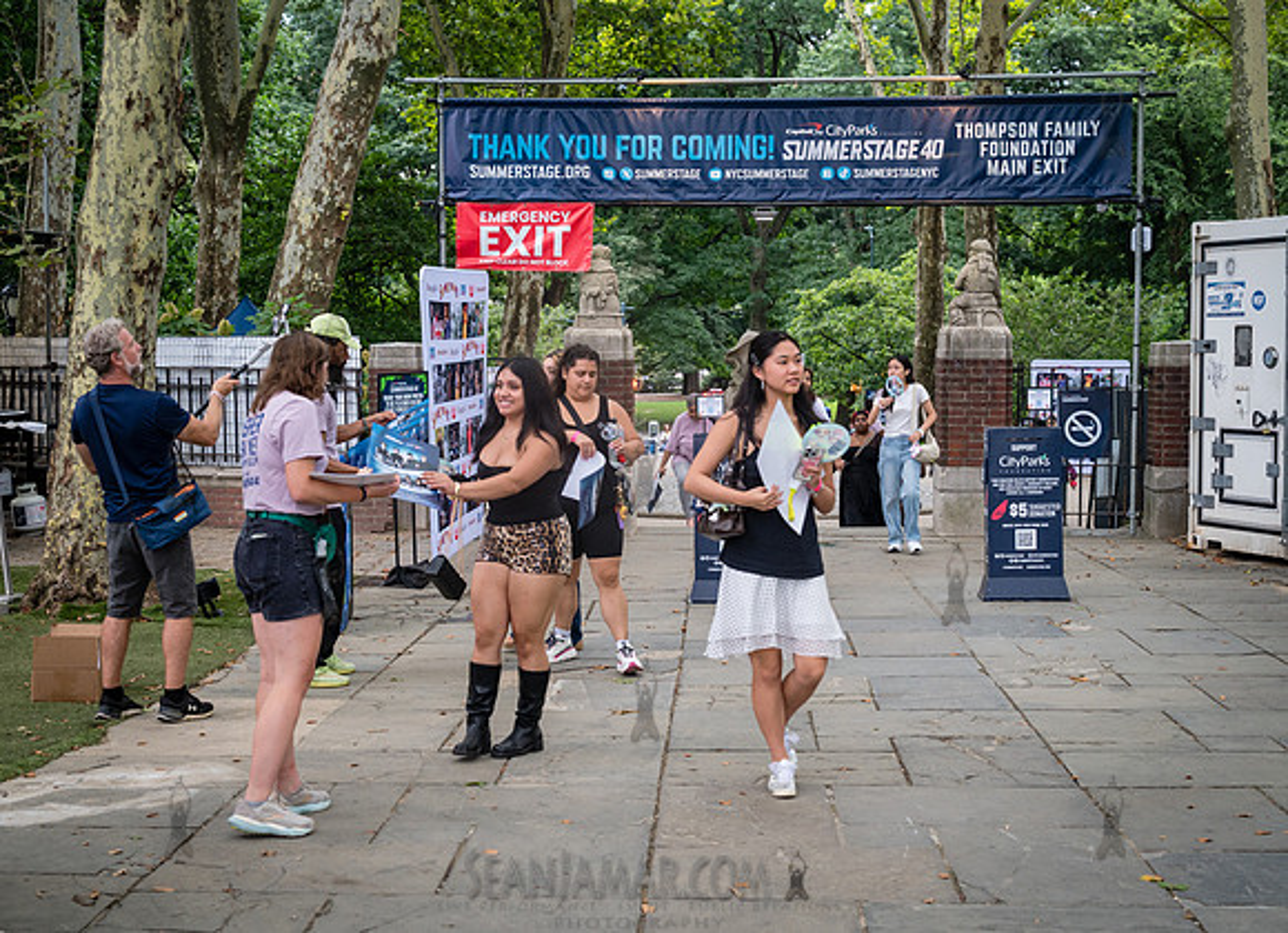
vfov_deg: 28.6
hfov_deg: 38.8
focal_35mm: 50
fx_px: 1826
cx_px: 586
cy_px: 466
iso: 1250
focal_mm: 46
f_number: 4.5
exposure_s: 1/200
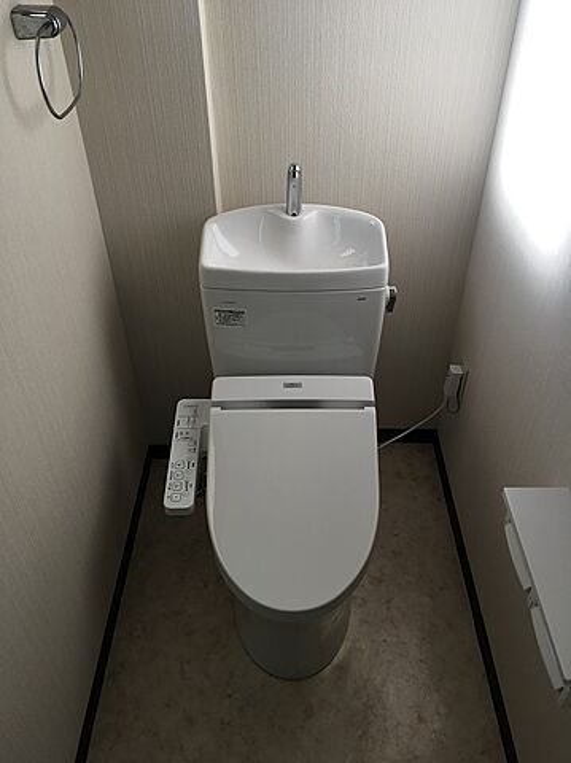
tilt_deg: -40.1
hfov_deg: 48.2
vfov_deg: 61.7
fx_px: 639
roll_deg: +1.2
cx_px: 286
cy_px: 382
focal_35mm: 29
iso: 25
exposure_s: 1/261
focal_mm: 4.15
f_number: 2.2
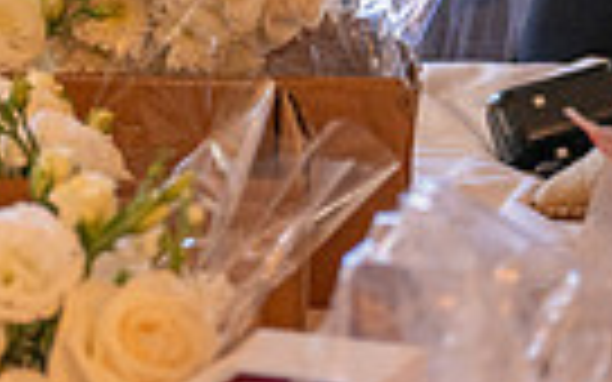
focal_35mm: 178
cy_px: -371
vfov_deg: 7.1
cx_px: 148
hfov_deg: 11.7
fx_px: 2969
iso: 500
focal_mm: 41
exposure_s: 1/320
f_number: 2.8
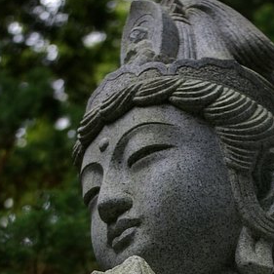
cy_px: 353
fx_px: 1784
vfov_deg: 8.7
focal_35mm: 199
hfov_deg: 8.8
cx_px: 218
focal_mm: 55
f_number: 5.6
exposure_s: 1/90
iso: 200
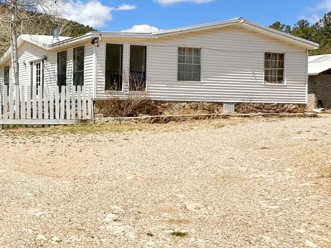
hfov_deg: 36.0
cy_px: 115
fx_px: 421
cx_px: -40
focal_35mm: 44
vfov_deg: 32.9
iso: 50
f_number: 2.2
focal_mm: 2.22
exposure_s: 1/3205
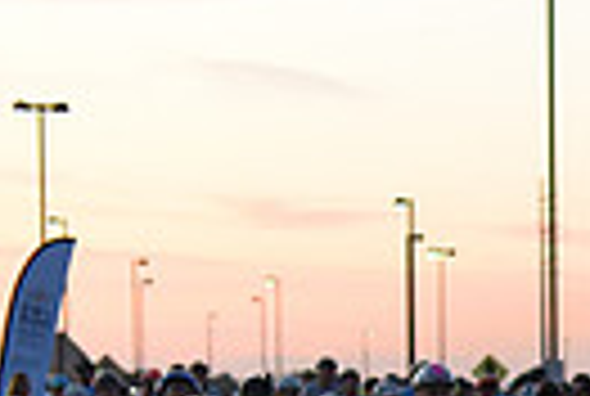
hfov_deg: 8.6
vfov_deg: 6.1
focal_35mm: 221
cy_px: 776
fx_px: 3630
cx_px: 1293
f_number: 2.8
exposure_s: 1/400
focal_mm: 50
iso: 2500
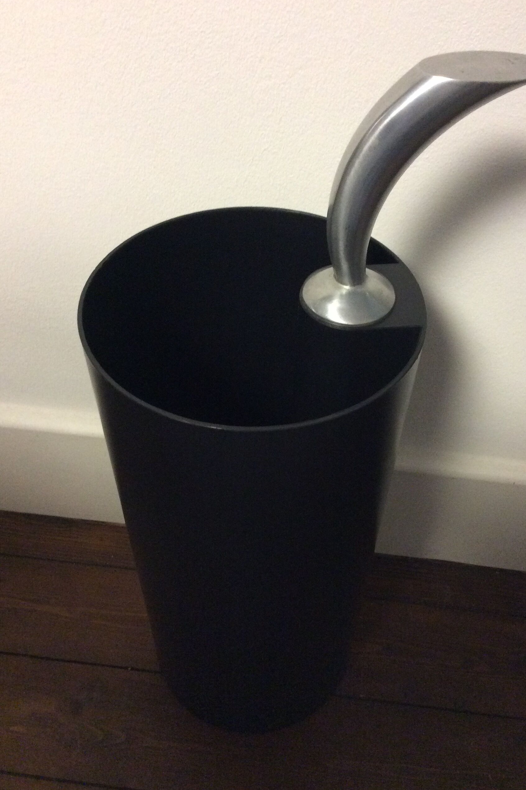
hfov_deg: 38.8
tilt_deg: -46.4
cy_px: 397
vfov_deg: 55.8
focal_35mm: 34
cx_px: 296
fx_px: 745
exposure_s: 1/20
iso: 320
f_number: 2.4
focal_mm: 3.3
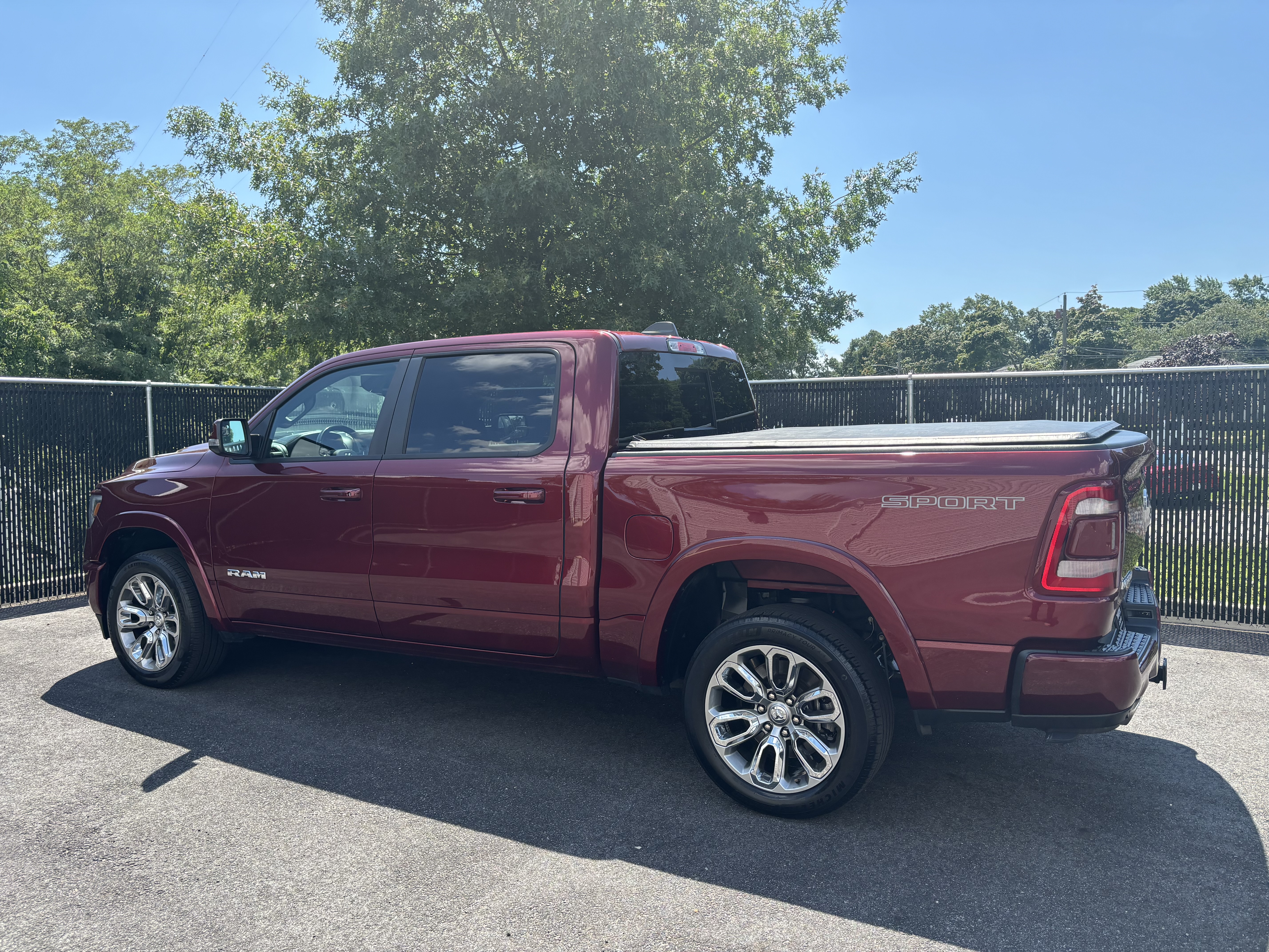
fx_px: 953
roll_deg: +0.6
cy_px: 476
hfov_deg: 67.3
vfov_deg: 53.1
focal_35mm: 26
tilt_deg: -2.0
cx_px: 634
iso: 50
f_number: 1.6
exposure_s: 1/1115
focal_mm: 5.96
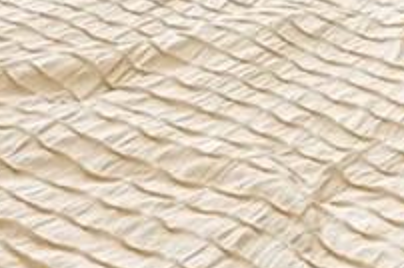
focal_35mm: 119
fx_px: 1333
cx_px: 752
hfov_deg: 14.8
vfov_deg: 9.0
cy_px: -572
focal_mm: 10
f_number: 8
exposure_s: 1/60
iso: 800
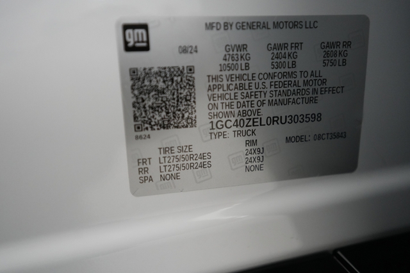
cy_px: 136
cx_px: 205
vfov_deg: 46.4
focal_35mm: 28
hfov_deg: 65.5
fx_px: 319
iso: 4000
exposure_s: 1/160
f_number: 2.8
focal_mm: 28
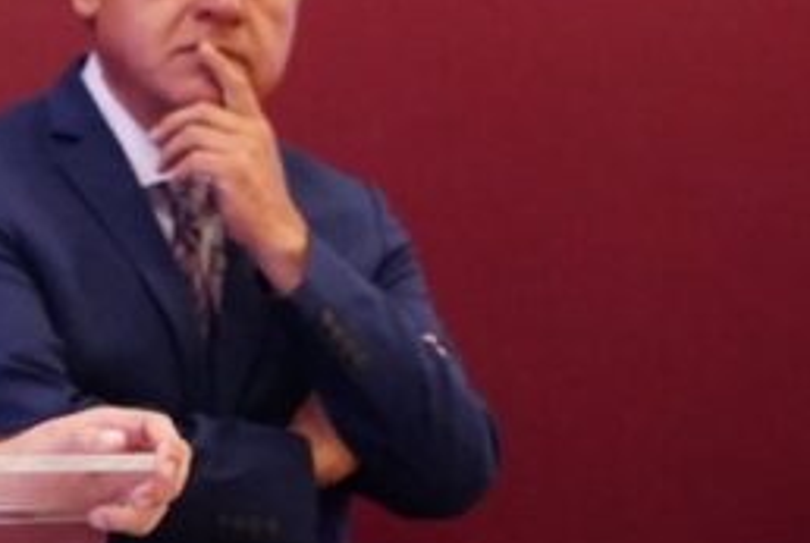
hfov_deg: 4.9
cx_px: -568
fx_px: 9376
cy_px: 207
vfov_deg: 3.3
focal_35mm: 416
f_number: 2.8
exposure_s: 1/160
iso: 5000
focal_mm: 70
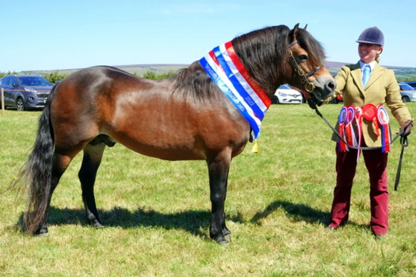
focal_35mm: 50
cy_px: 138
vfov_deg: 27.0
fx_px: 578
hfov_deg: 39.6
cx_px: 208
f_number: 10
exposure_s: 1/640
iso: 800
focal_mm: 18.21
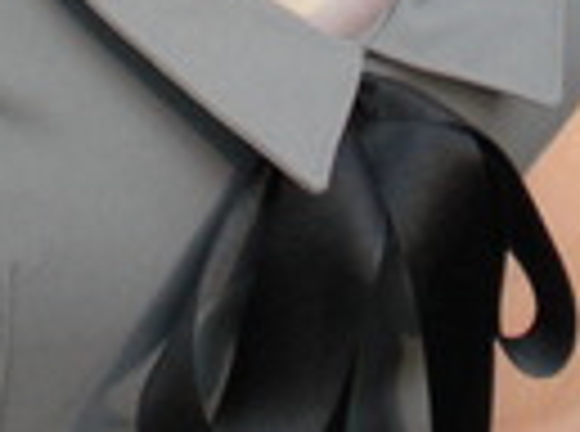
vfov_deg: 7.2
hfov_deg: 10.6
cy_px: -763
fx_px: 3125
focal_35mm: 187
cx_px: 182
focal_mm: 6.3
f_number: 3.1
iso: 100
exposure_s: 1/100
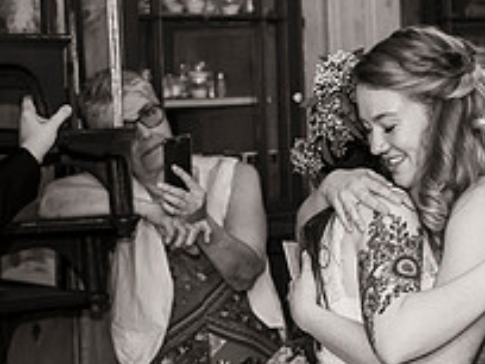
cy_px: 237
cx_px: 364
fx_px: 1919
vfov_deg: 10.8
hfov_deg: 14.3
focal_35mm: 137
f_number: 3.2
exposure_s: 1/100
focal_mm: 50
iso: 500
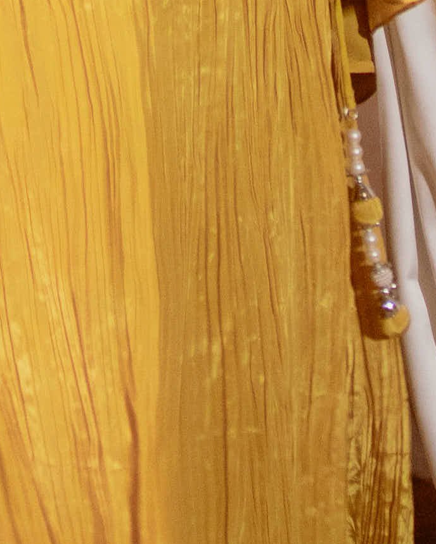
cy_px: -1264
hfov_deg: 3.6
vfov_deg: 4.3
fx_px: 7000
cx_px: 32
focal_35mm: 434
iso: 500
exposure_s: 1/200
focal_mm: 50
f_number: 1.6
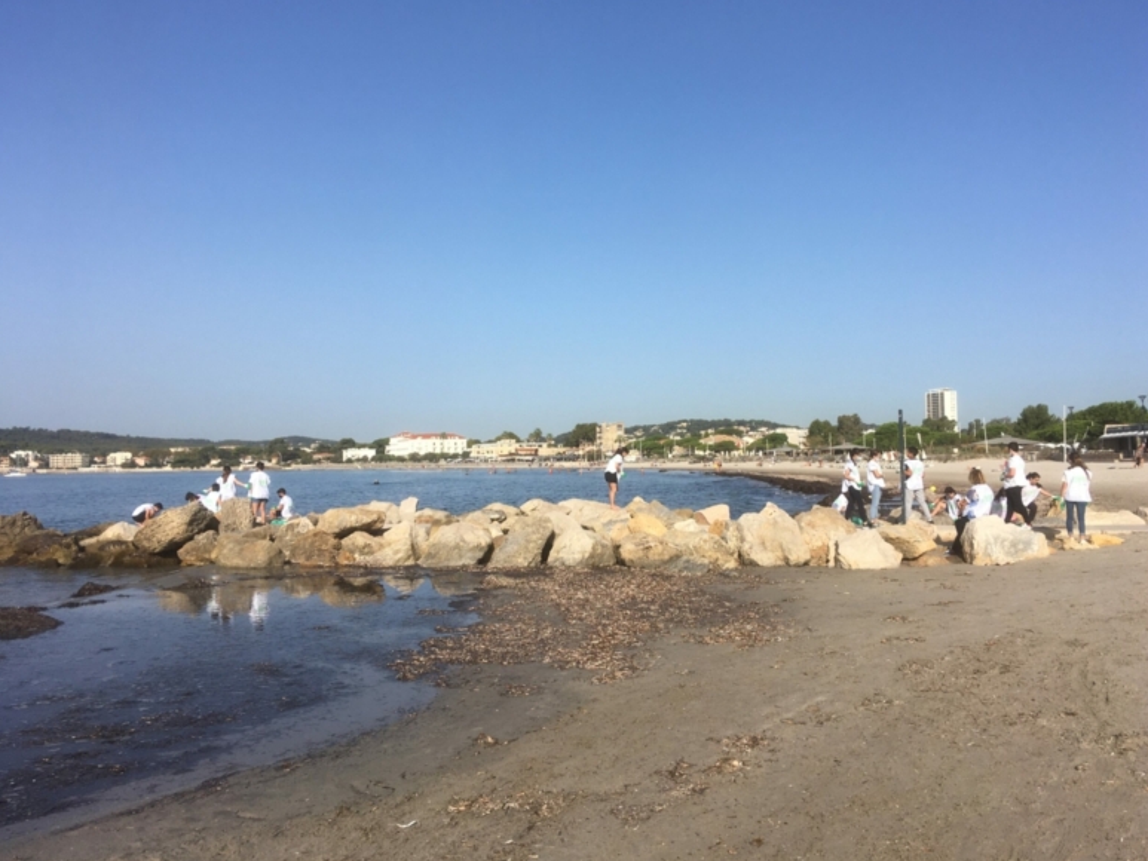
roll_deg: +0.9
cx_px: 591
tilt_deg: +3.2
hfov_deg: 59.9
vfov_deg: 46.8
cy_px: 420
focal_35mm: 30
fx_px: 995
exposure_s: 1/1972
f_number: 2.2
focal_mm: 4.15
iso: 25
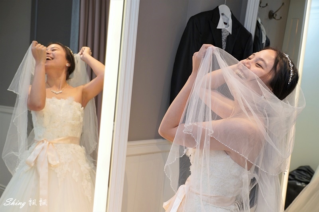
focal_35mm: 44
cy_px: 106
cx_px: 160
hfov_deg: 44.5
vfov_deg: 30.5
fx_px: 390
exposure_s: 1/125
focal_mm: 44
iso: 800
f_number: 5.6
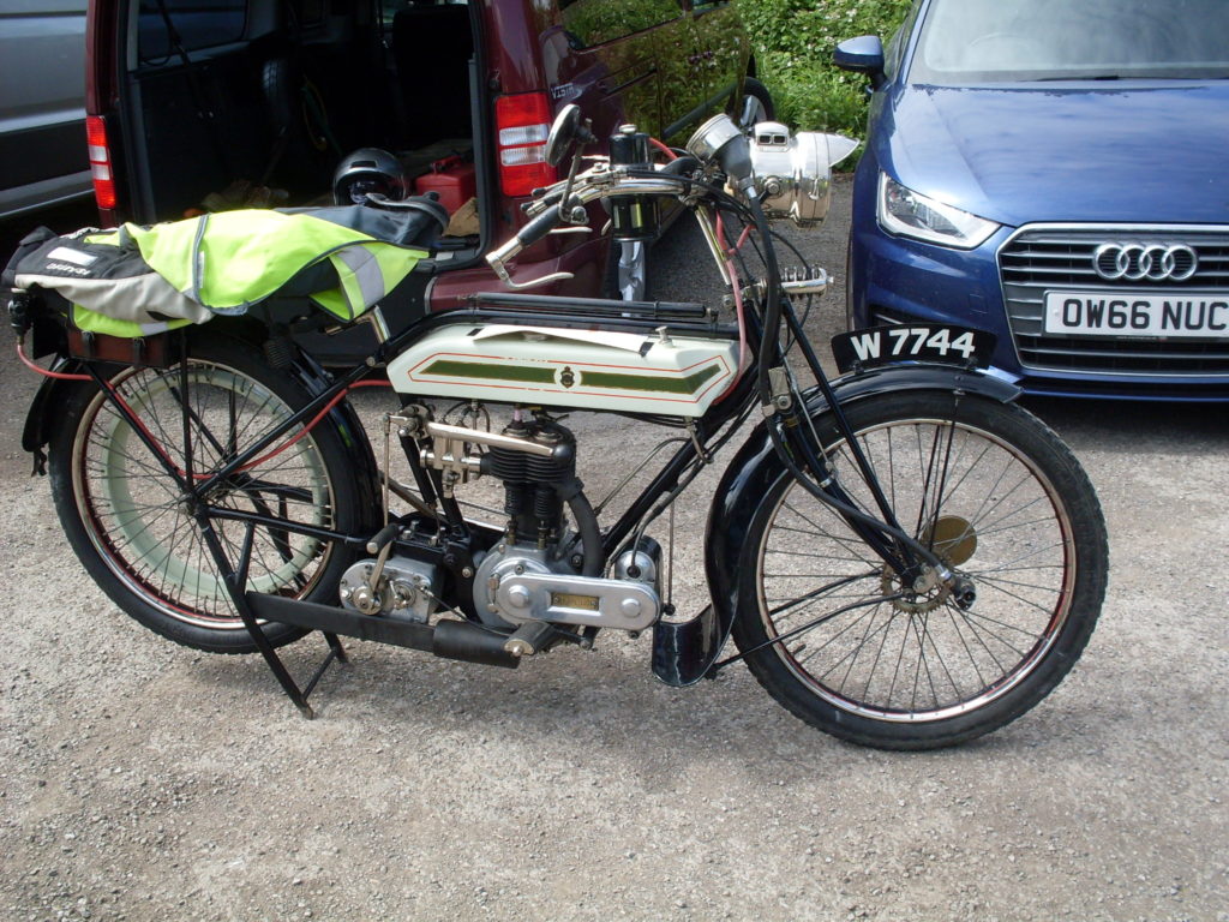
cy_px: 461
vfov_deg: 37.7
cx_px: 614
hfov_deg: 49.0
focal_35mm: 38
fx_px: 1349
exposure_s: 1/90
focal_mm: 6.3
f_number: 8.4
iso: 80
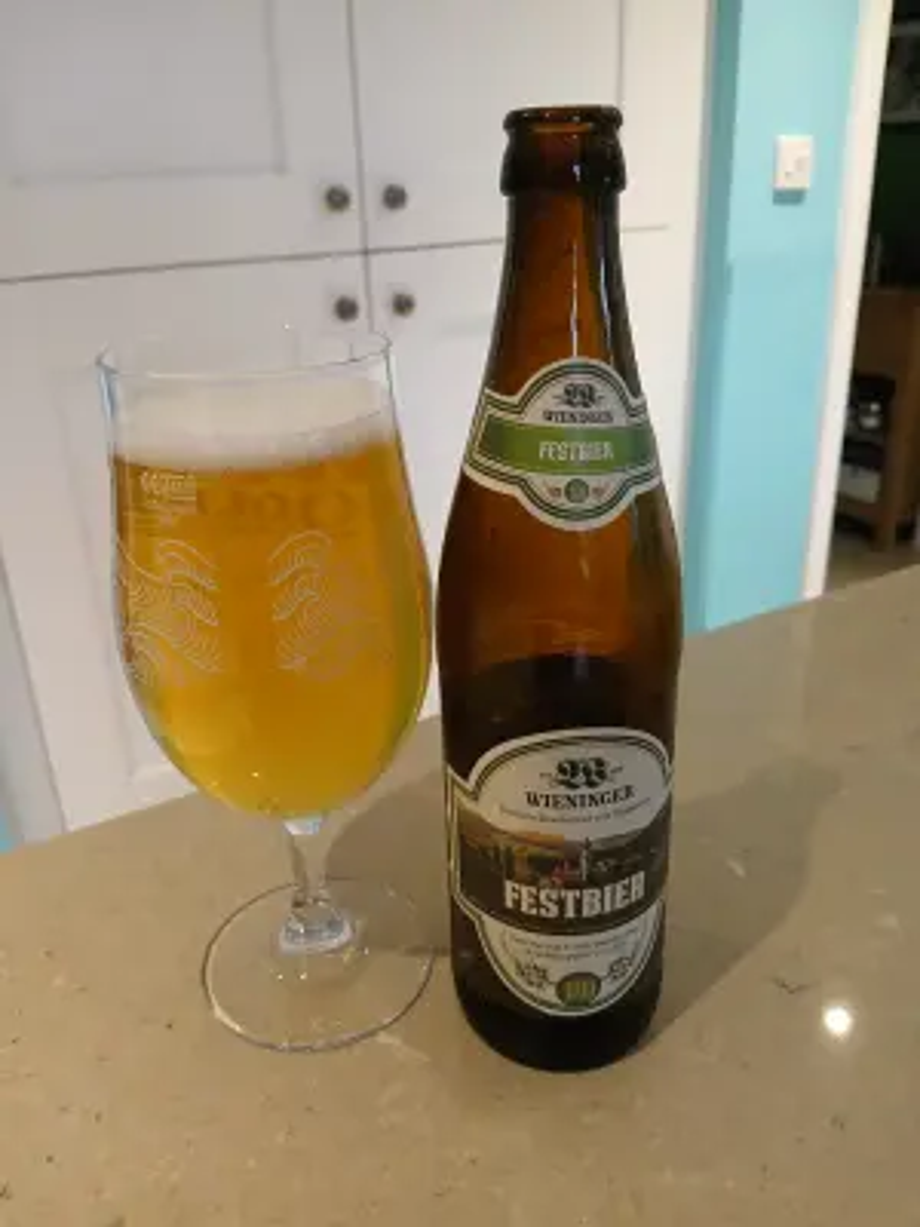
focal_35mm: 26
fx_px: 921
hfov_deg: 53.1
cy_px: 614
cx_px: 460
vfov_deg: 67.3
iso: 320
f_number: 1.8
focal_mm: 3.98
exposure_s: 1/50
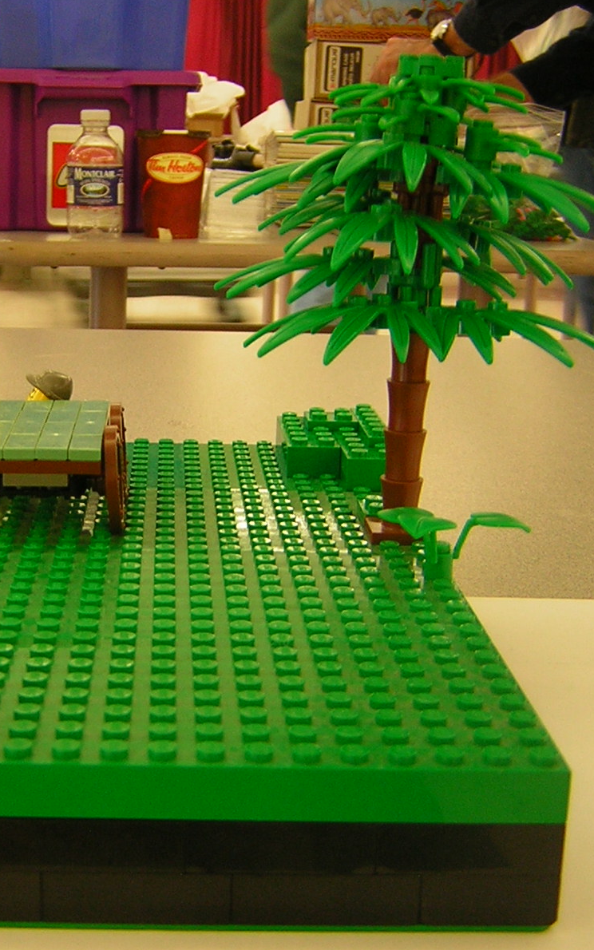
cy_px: 476
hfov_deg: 22.7
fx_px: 1476
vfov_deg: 35.7
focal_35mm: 57
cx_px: 194
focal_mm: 5.2
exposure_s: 1/5.5
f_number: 2.7
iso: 57
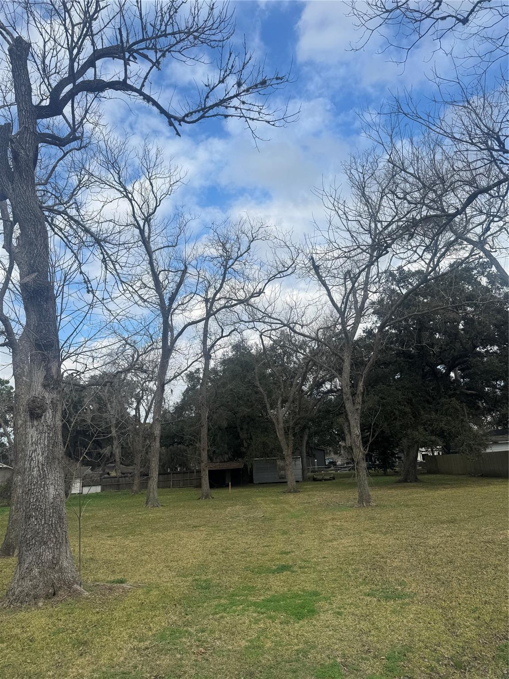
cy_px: 340
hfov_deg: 56.8
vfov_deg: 71.6
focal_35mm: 24
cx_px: 254
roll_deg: +4.8
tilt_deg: +17.7
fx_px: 471
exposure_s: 1/3247
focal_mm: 6.76
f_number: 1.78
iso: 80
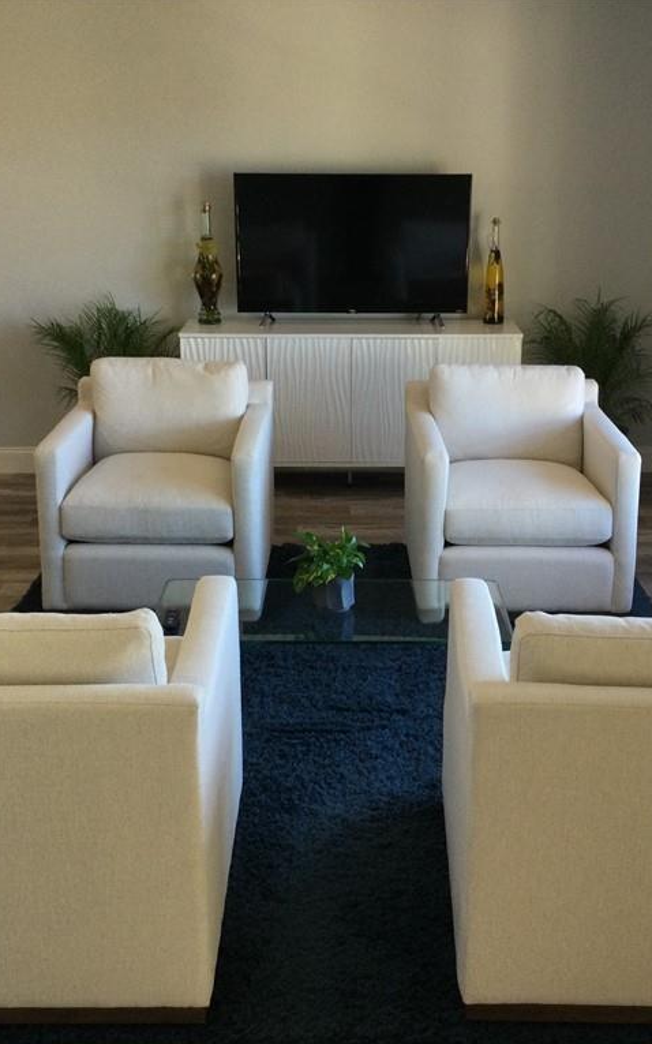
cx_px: 357
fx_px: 1251
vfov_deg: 45.3
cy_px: 521
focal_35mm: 44
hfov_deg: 29.2
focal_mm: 3.3
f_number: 2.4
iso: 50
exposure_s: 1/30
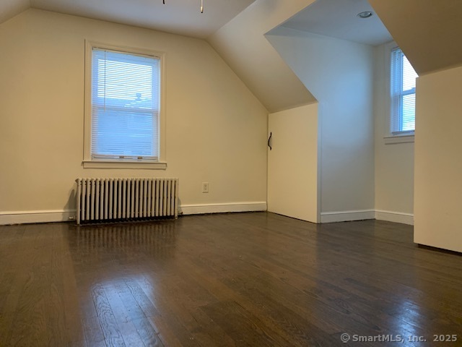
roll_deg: -0.2
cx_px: 231
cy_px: 174
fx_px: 347
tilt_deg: +0.8
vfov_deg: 53.1
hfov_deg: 67.3
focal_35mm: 26
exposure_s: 1/60
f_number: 1.8
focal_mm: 4.25
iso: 250
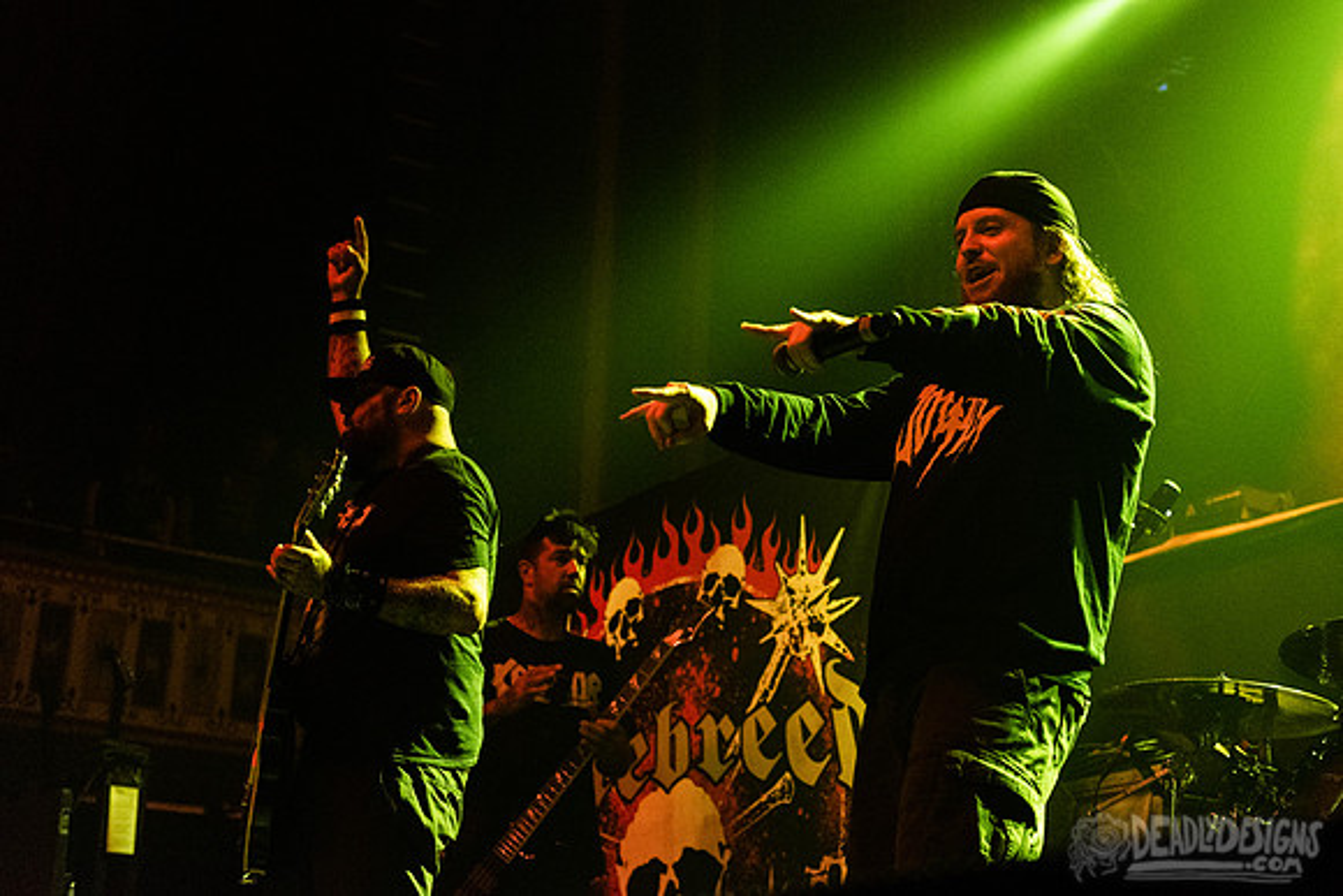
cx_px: 790
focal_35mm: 56
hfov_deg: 35.3
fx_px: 2107
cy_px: 369
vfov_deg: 24.0
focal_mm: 48
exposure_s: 1/200
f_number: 3.2
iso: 2500
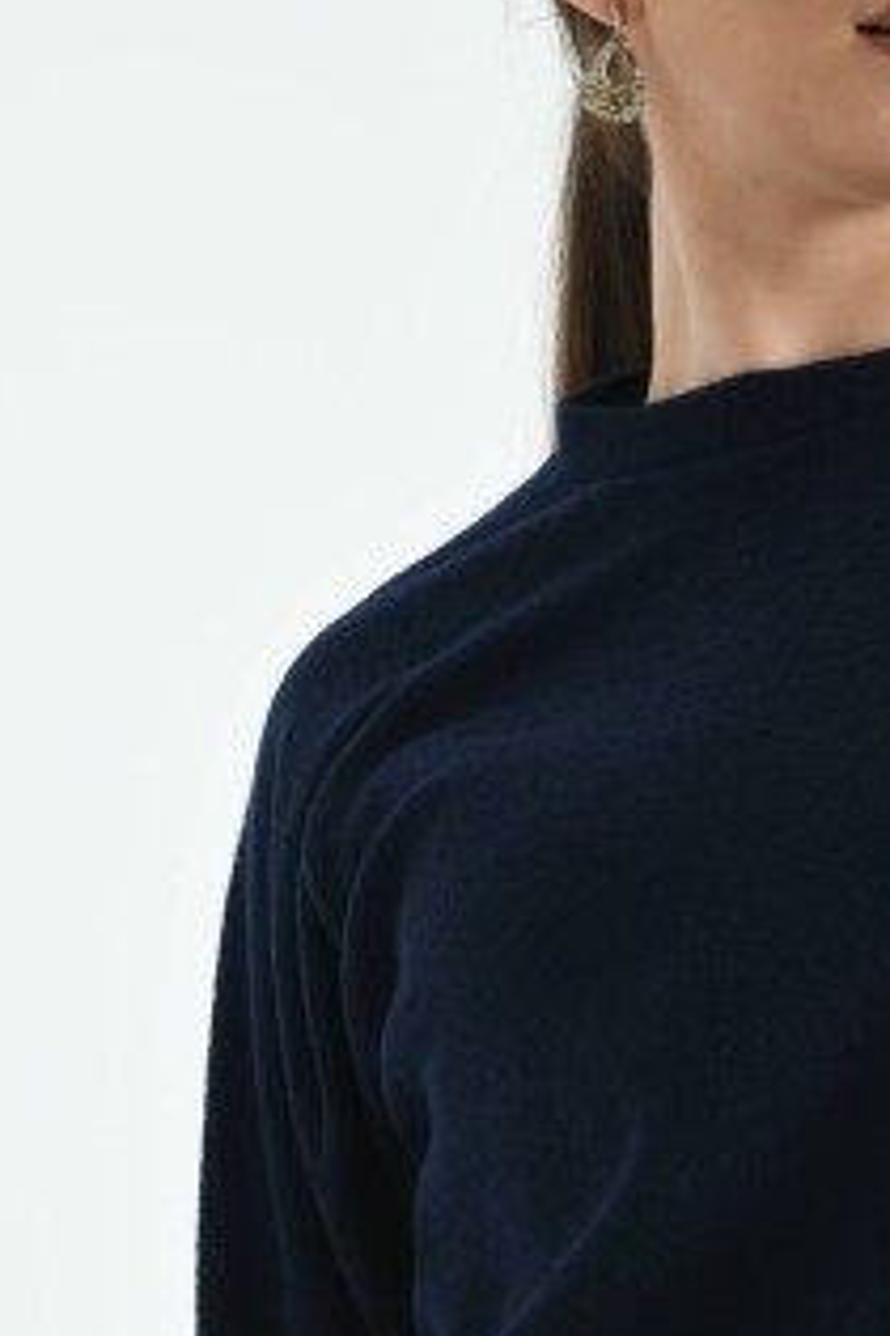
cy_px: 946
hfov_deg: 8.8
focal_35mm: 155
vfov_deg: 13.2
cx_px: 848
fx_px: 5747
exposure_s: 1/125
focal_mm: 65
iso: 100
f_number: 6.3
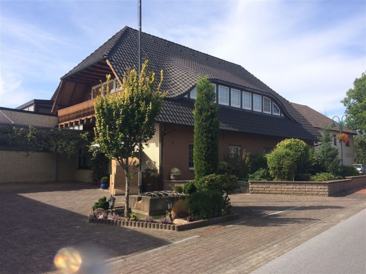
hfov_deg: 61.7
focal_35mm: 29
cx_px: 183
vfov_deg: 48.2
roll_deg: +1.5
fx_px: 307
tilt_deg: +4.5
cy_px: 137
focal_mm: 4.15
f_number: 2.2
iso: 32
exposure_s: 1/1325
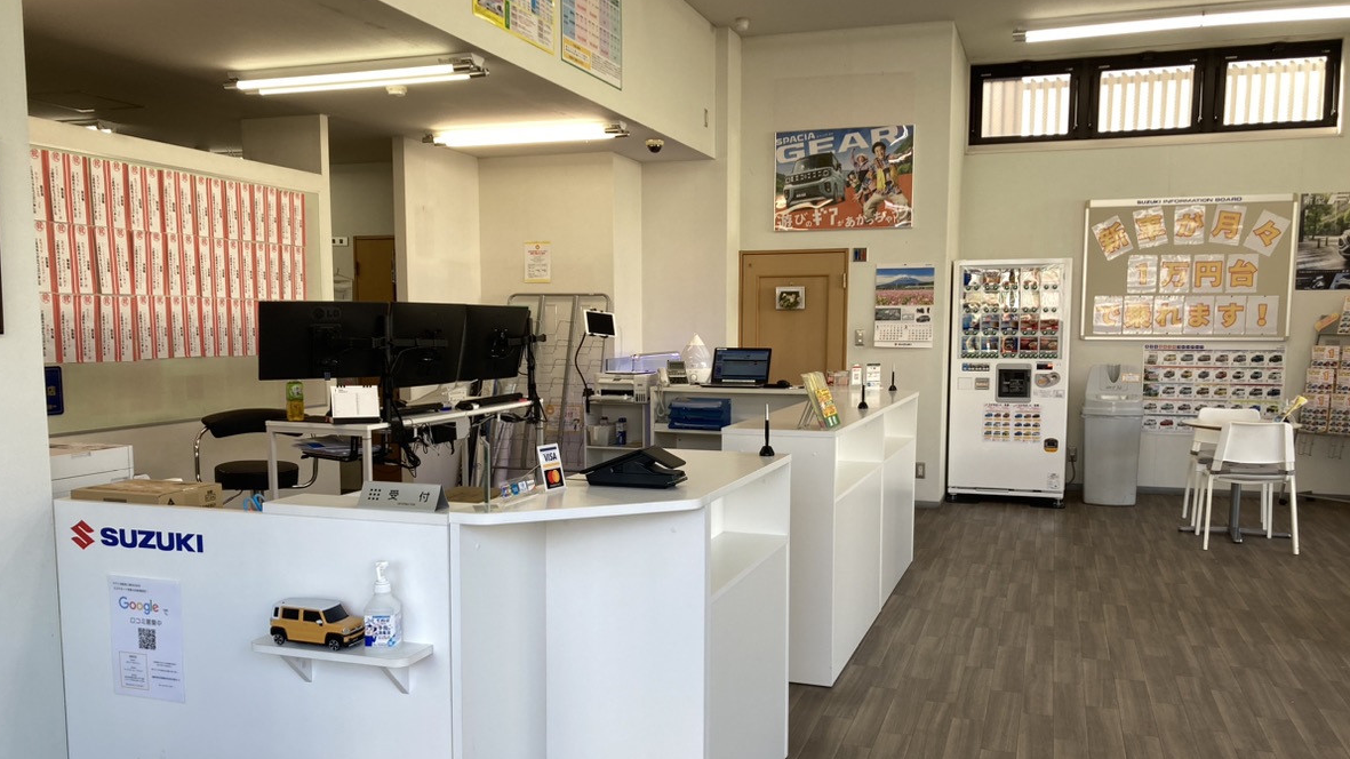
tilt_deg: -7.0
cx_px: 673
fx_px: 1110
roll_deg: -1.3
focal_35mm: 31
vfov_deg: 37.6
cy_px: 462
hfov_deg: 62.6
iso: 20
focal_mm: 3.99
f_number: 1.8
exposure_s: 1/100
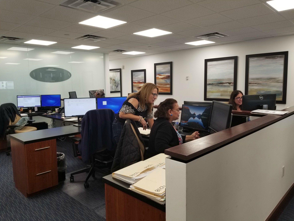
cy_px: 110
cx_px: 147
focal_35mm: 26
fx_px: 221
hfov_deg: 67.3
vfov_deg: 53.1
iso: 64
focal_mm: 4.25
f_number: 1.7
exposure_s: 1/60
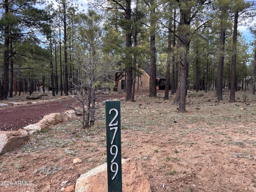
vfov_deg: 53.1
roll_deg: -0.5
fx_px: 192
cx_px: 128
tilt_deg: -4.1
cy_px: 96
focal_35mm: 26
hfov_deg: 67.3
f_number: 1.5
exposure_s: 1/214
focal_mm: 5.7
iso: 40
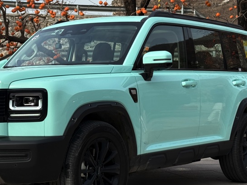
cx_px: 89
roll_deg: +0.3
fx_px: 628
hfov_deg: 22.2
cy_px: 91
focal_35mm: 88
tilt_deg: +1.4
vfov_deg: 16.8
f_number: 1.78
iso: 64
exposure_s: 1/3226
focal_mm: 6.76
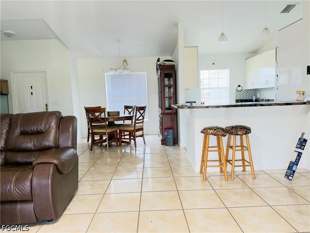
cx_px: 155
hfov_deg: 71.6
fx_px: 215
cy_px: 116
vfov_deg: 56.8
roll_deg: +1.6
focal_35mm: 24
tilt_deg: -4.9
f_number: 1.78
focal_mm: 6.76
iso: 500
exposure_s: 1/60
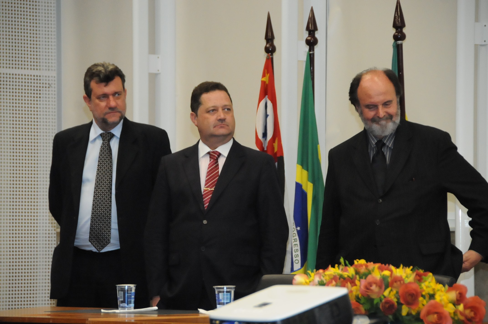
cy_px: 162
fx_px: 2437
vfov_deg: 7.6
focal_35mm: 180
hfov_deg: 11.4
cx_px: 244
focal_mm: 120
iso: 3200
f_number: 5.3
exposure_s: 1/250
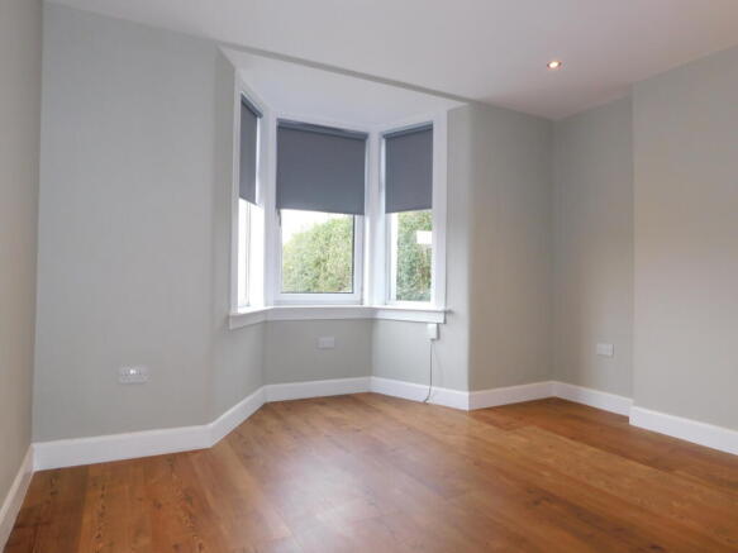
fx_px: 490
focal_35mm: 23
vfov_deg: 58.9
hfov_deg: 73.9
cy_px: 276
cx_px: 369
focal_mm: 4
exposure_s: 1/40
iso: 125
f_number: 3
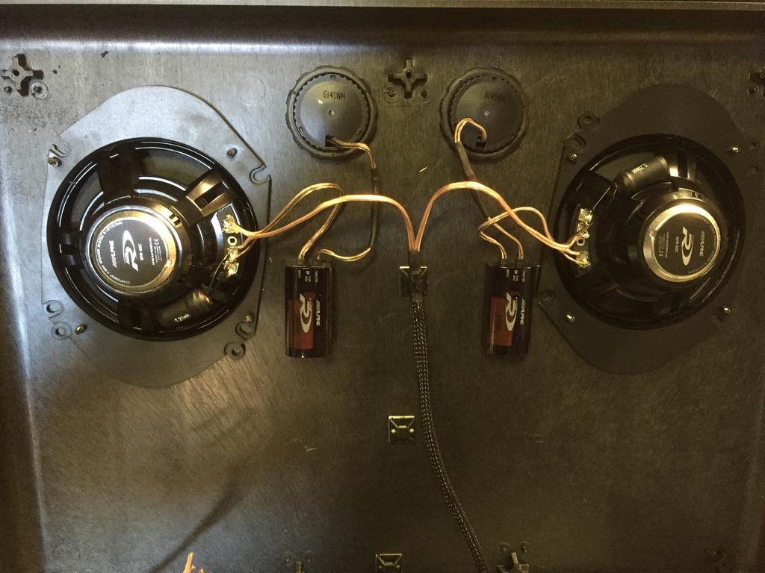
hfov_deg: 61.7
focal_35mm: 29
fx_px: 641
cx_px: 382
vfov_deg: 48.2
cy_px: 286
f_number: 2.2
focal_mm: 4.15
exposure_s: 1/15
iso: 250
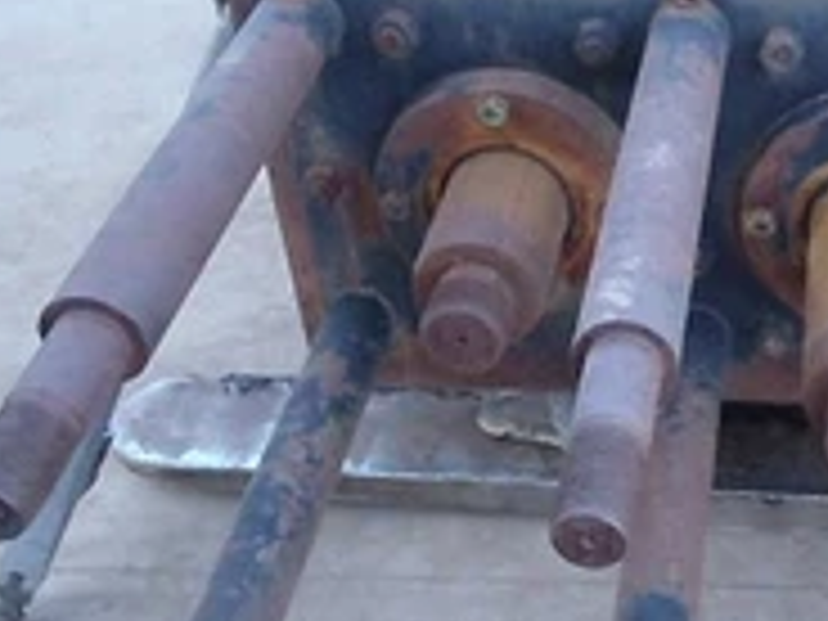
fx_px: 1459
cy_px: 554
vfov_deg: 23.4
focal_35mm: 61
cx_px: 864
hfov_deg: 29.2
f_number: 3.9
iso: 800
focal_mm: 5
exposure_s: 1/160
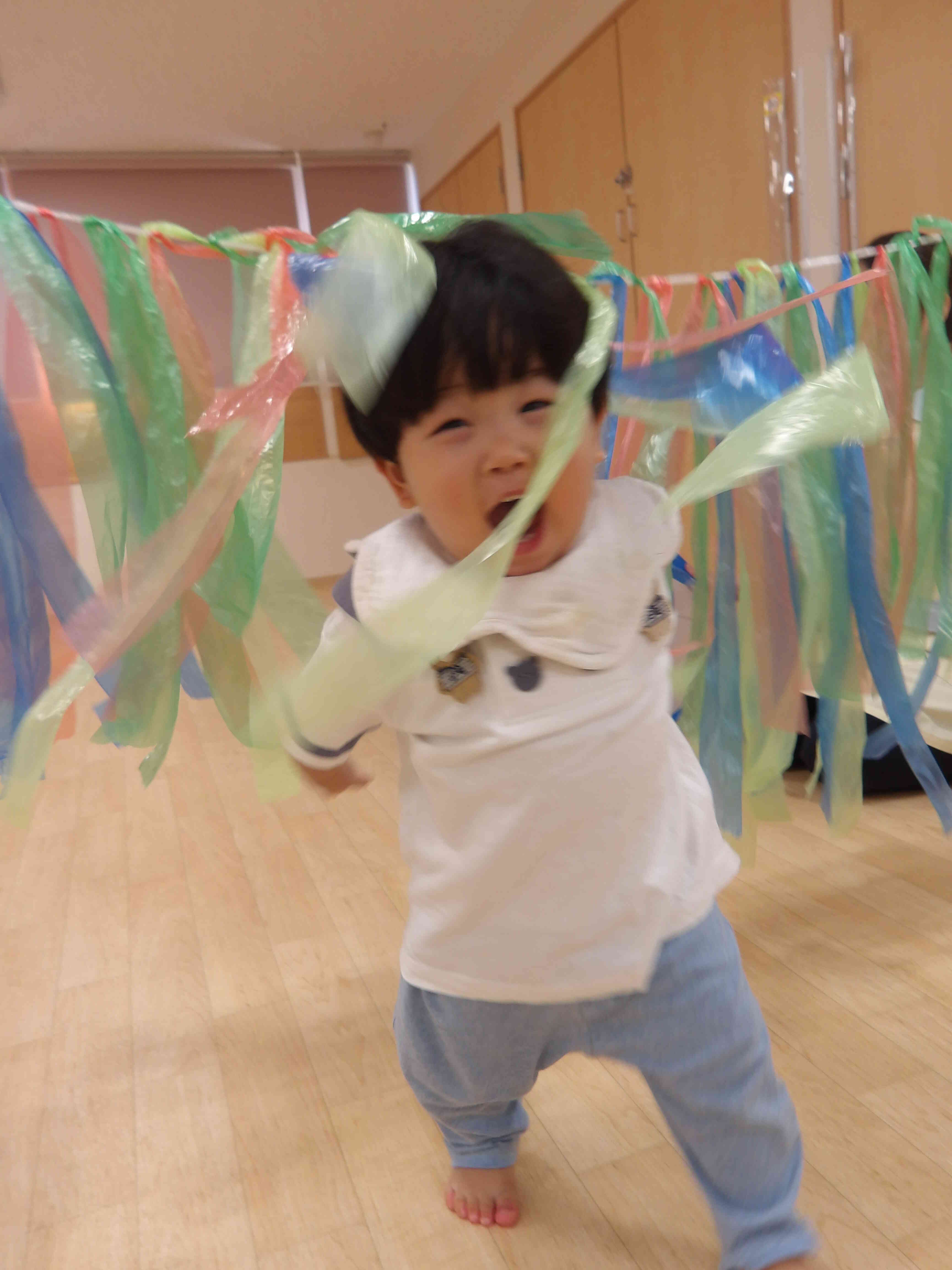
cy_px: 635
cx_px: 476
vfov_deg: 65.3
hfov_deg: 51.4
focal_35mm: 27
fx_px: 990
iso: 100
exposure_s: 1/62
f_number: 3
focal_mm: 4.9
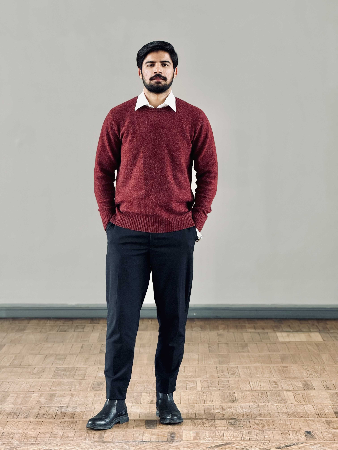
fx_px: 1562
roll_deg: -0.4
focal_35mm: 120
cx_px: 169
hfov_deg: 12.3
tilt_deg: -3.1
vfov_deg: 16.4
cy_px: 225
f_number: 2.8
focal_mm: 15.66
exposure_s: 1/70
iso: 200
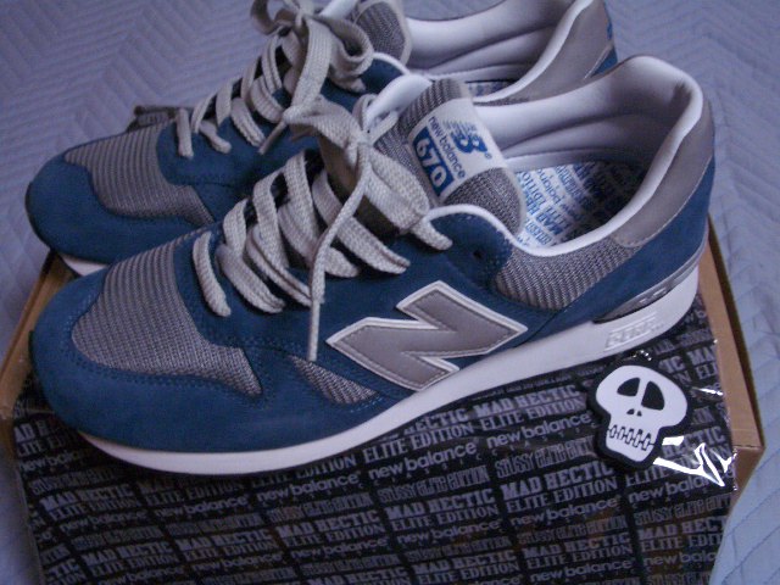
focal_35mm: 41
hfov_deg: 45.8
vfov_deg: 35.1
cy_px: 292
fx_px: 924
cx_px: 390
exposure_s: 1/8
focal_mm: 6.8
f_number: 2.8
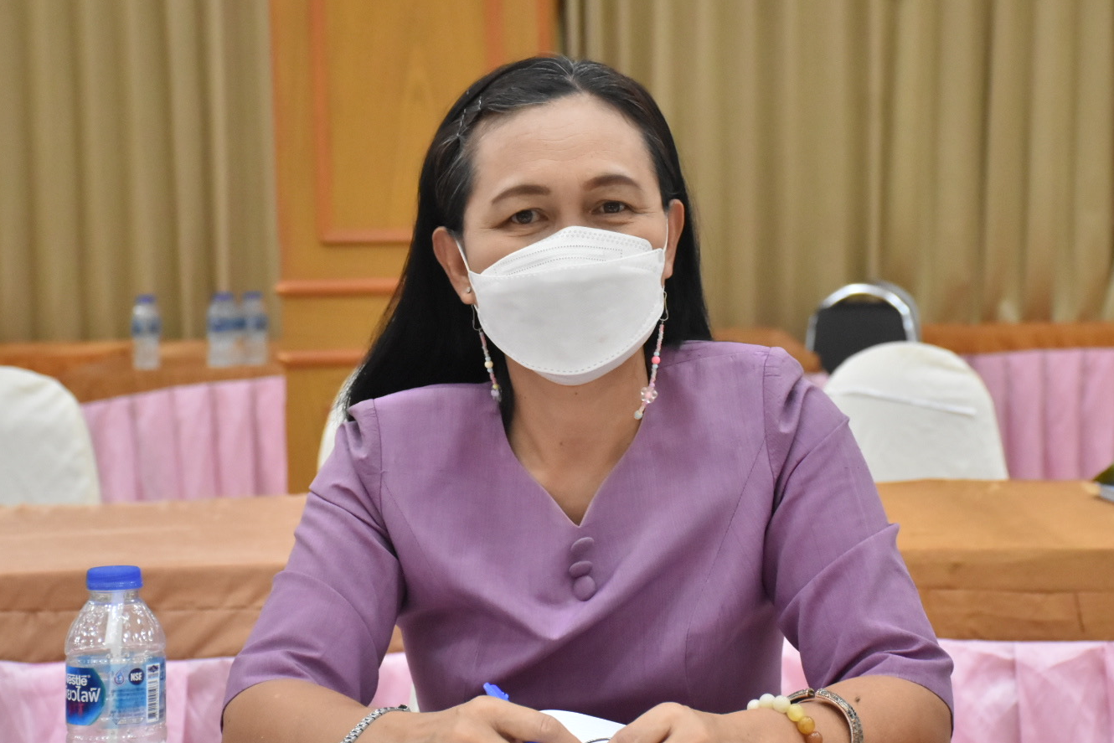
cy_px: 384
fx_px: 2940
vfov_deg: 14.4
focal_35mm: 95
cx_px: 603
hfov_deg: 21.5
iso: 2500
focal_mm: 52
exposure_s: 1/160
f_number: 6.3
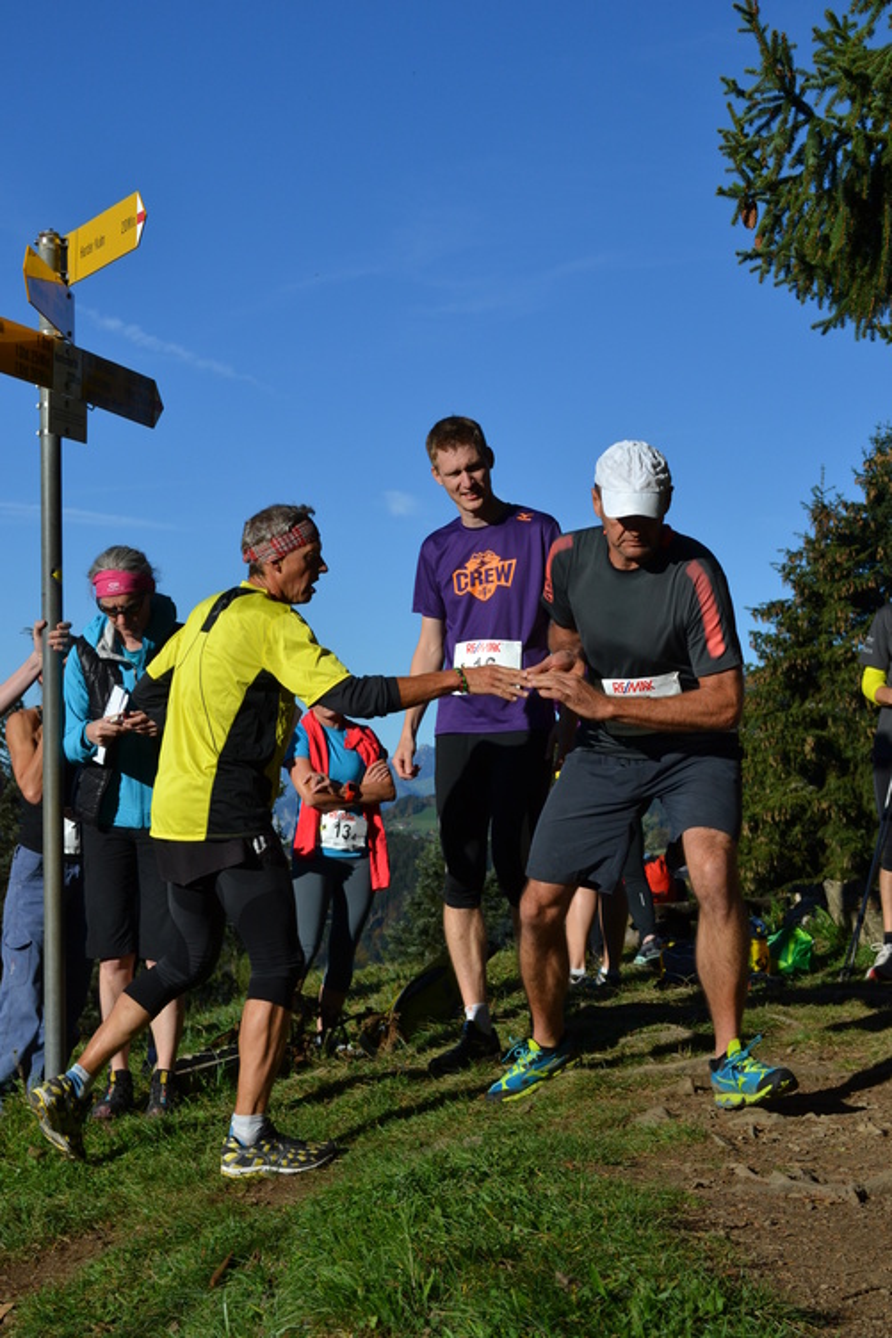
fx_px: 2340
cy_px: 669
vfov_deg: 31.9
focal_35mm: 63
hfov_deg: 21.6
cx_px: 446
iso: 400
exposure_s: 1/2000
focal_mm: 42
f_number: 7.1
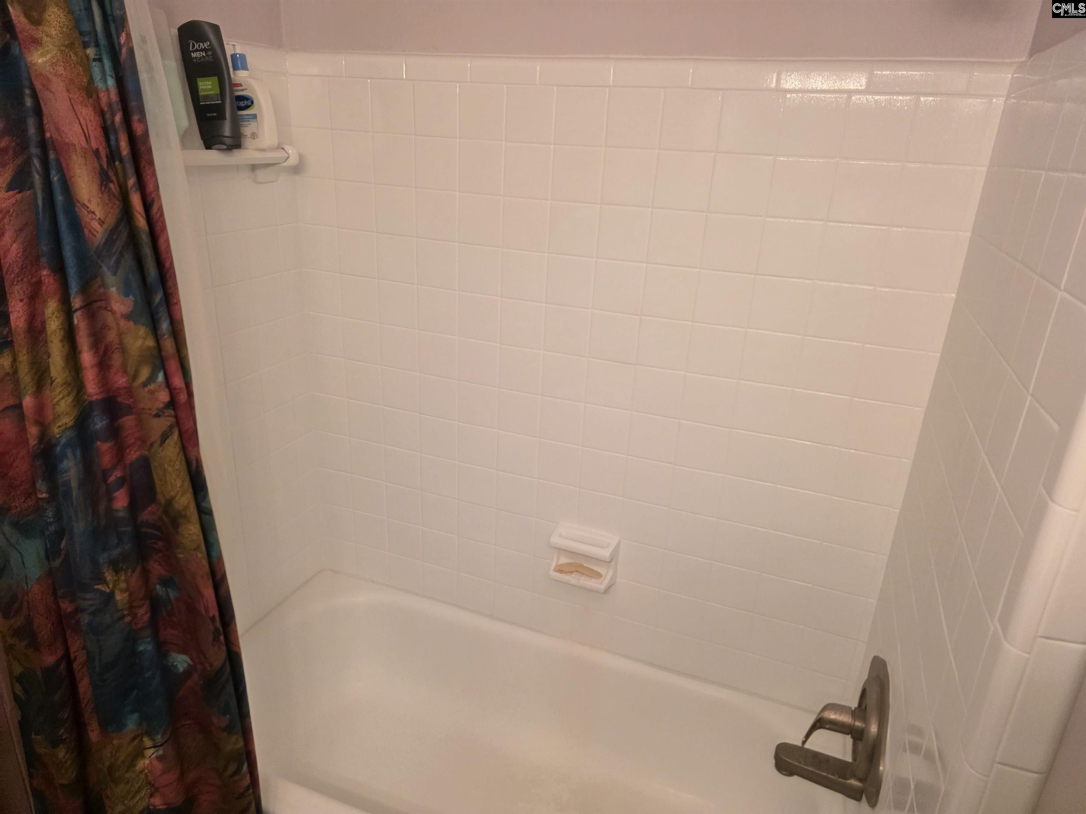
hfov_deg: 73.9
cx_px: 543
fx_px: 722
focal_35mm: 23
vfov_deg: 58.9
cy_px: 407
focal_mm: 6.3
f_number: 1.7
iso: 640
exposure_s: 1/120
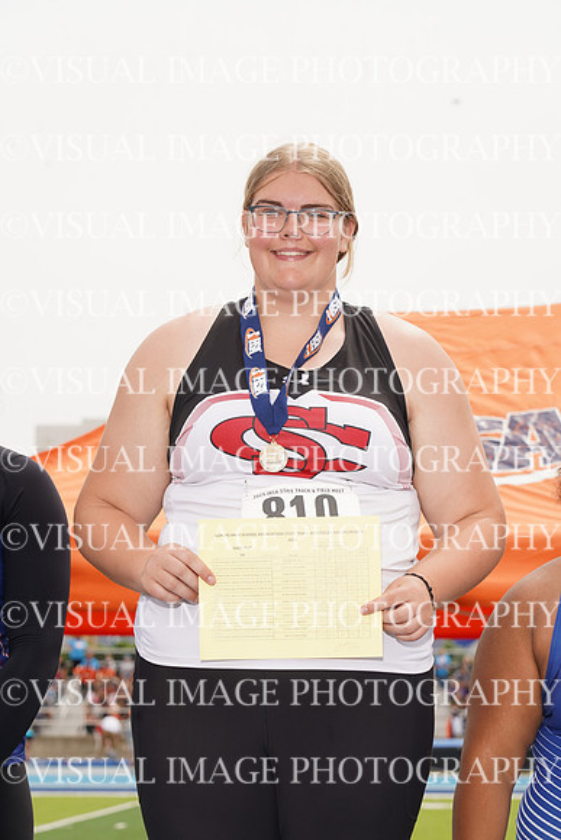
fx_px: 2453
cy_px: 420
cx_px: 280
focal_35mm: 105
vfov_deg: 19.5
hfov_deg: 13.0
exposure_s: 1/200
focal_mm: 105
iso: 100
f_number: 8
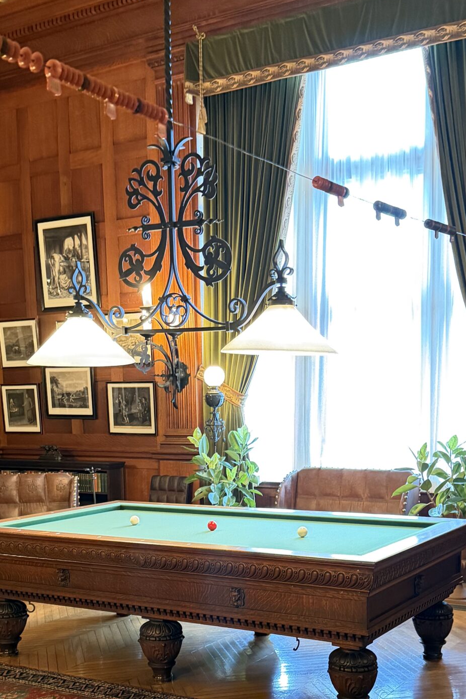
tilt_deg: -7.5
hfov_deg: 29.2
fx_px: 893
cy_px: 510
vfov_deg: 41.7
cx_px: 242
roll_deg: +1.3
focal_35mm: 46
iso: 1250
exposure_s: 1/30
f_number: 1.78
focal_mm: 6.76
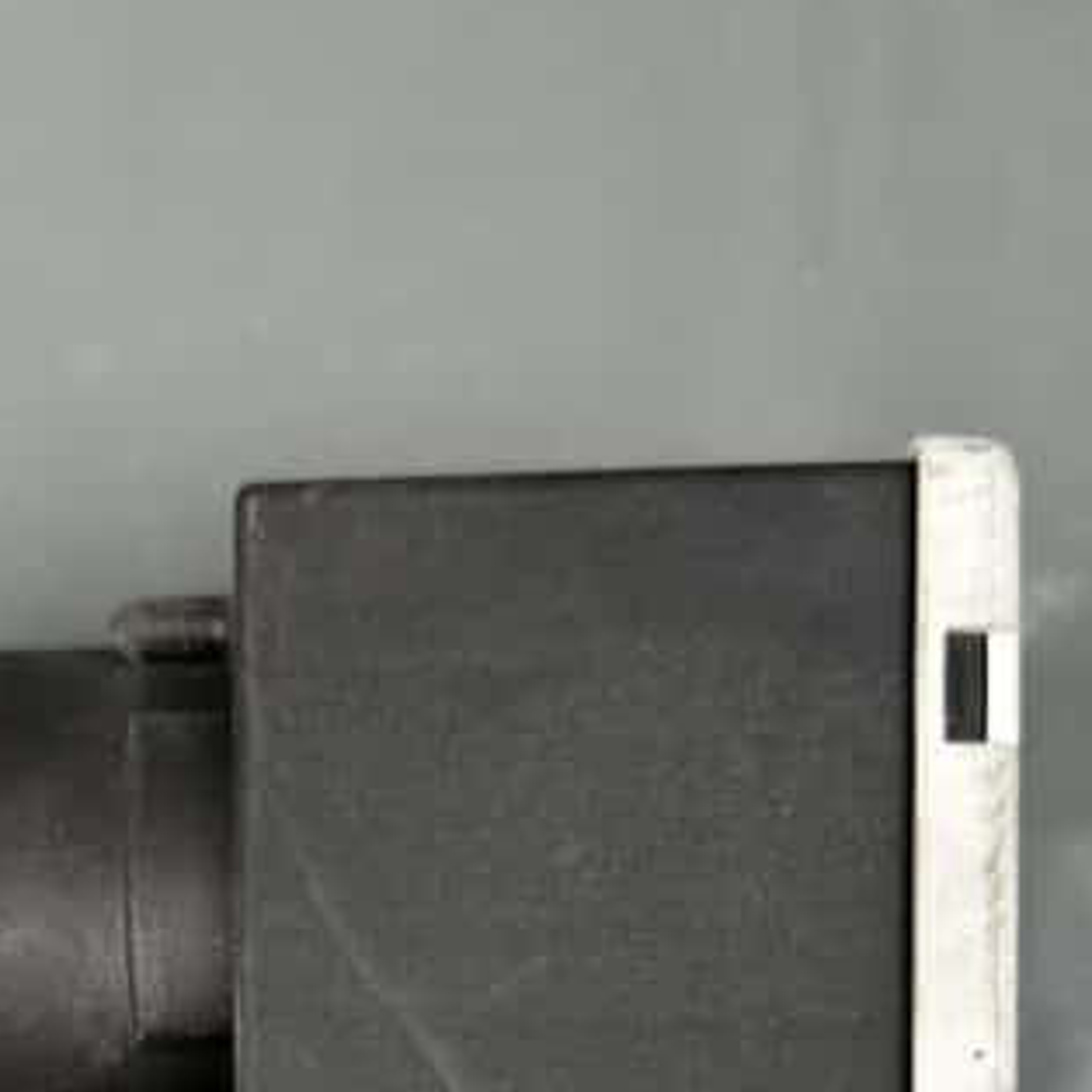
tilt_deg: -88.0
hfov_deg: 31.6
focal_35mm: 54
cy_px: 1318
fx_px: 1927
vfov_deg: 27.7
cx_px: 449
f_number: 1.78
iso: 160
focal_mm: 6.86
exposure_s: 1/100
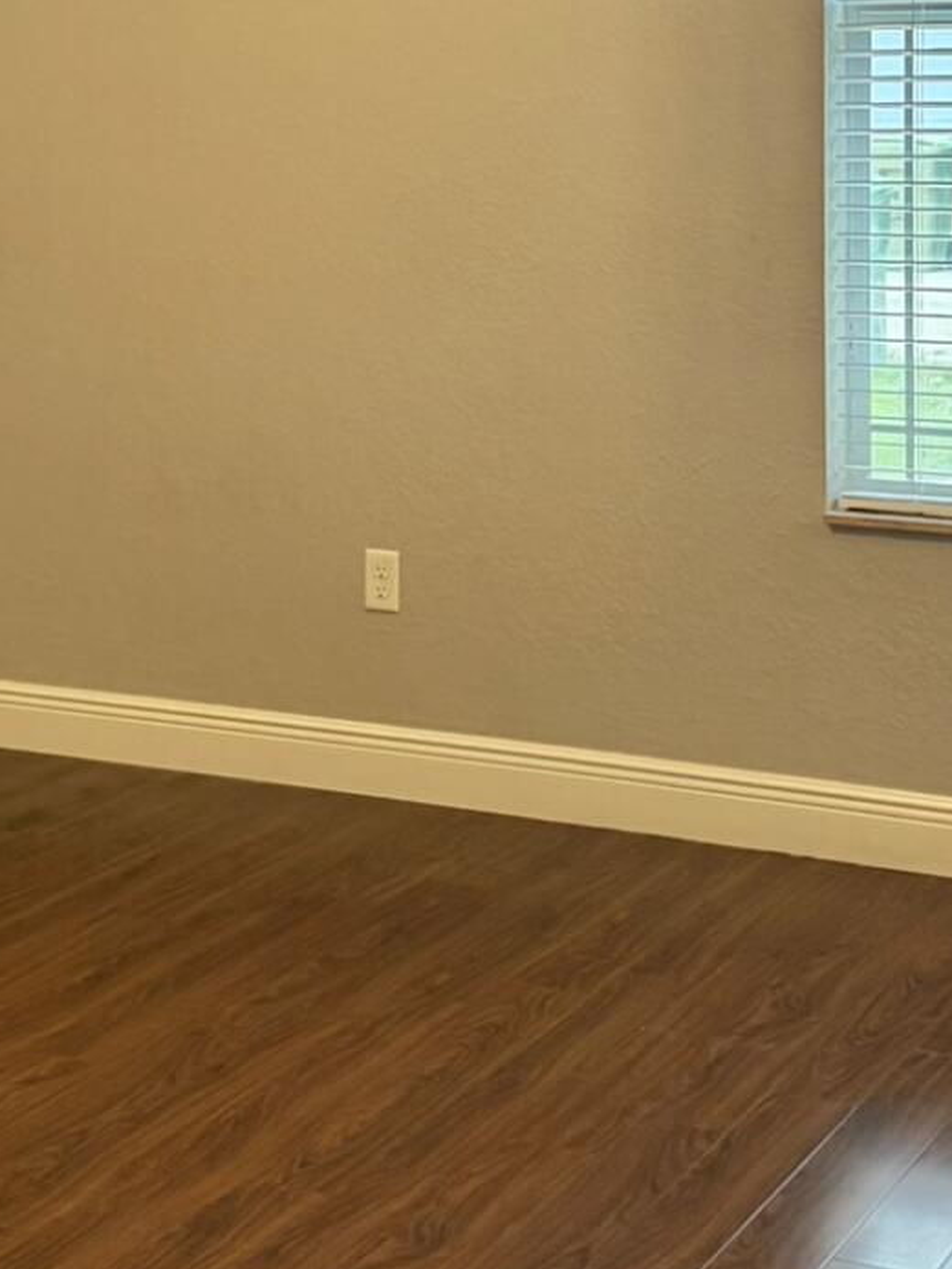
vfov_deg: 25.4
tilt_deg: -3.8
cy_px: 187
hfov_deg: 19.6
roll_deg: +0.6
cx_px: 465
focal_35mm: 75
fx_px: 2749
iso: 125
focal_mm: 5.96
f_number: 1.6
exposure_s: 1/60
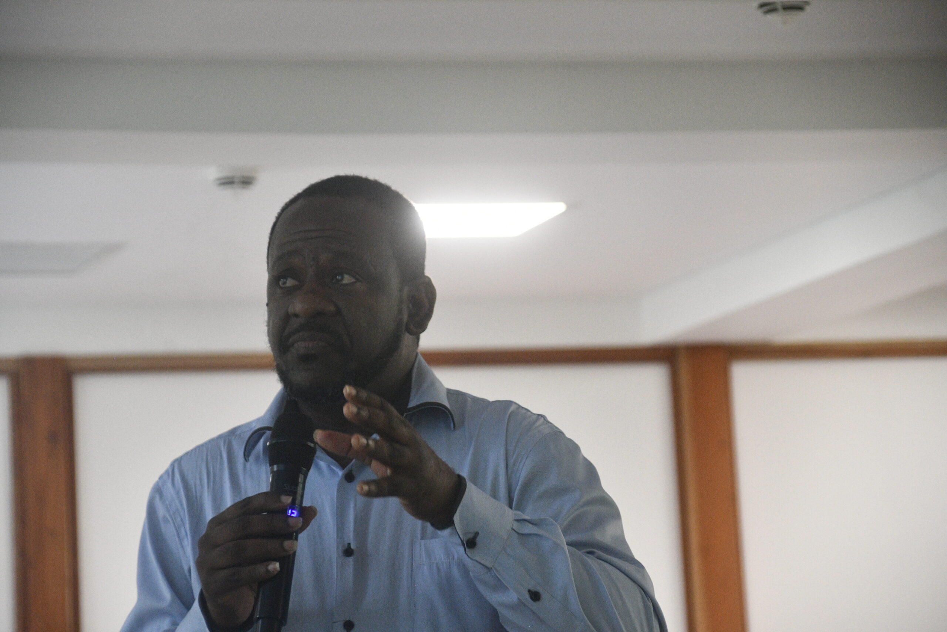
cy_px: 316
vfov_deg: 9.3
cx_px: 474
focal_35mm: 147
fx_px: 3867
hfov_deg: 14.0
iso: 2800
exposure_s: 1/125
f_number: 5.6
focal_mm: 98
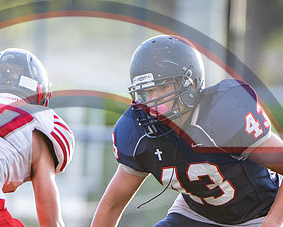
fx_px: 11940
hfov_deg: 1.4
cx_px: 153
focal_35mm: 1425
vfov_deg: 1.1
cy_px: 225
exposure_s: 1/1000
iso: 1100
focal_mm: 400
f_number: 4
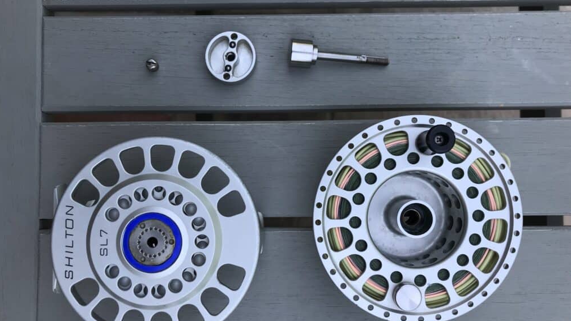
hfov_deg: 62.6
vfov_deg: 37.8
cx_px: 288
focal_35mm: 31
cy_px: 172
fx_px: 469
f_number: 1.8
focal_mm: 3.99
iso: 20
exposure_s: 1/526
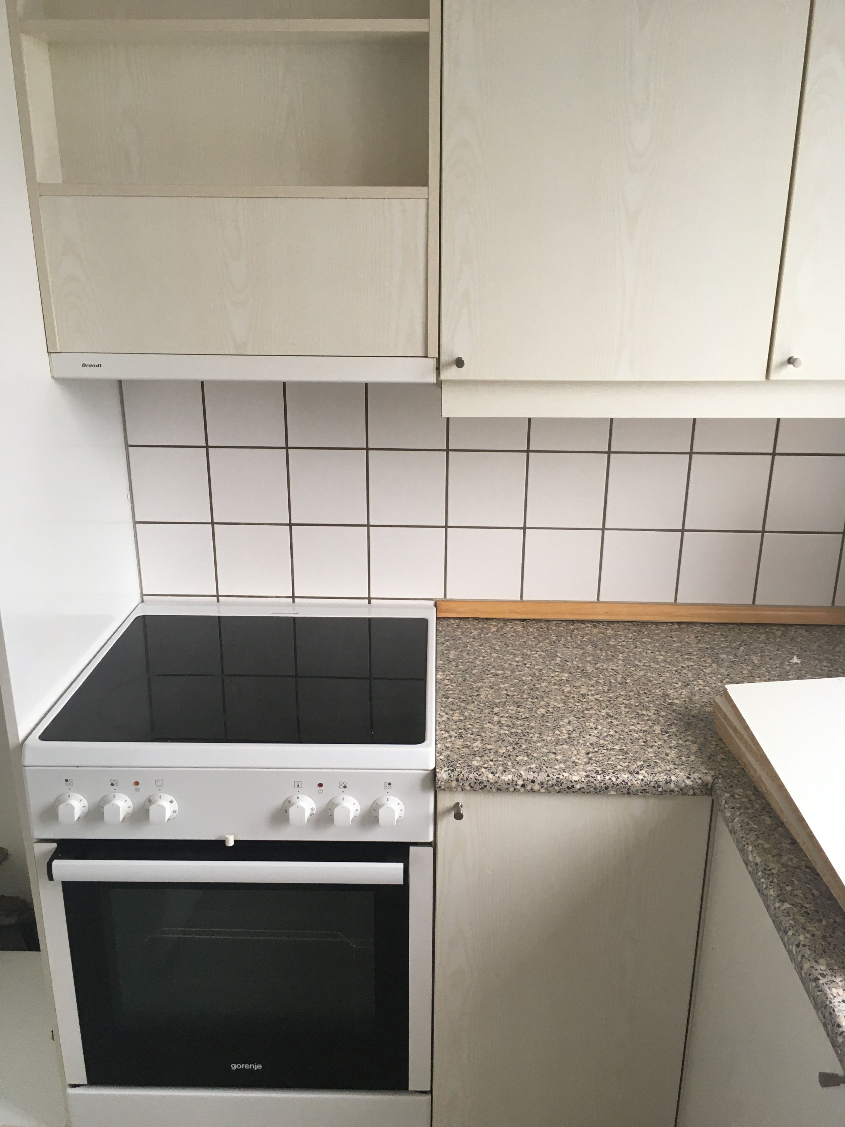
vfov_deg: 61.7
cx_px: 422
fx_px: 944
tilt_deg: -17.7
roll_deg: +0.0
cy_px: 564
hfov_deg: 48.2
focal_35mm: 29
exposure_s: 1/33
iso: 32
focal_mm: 4.15
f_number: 2.2
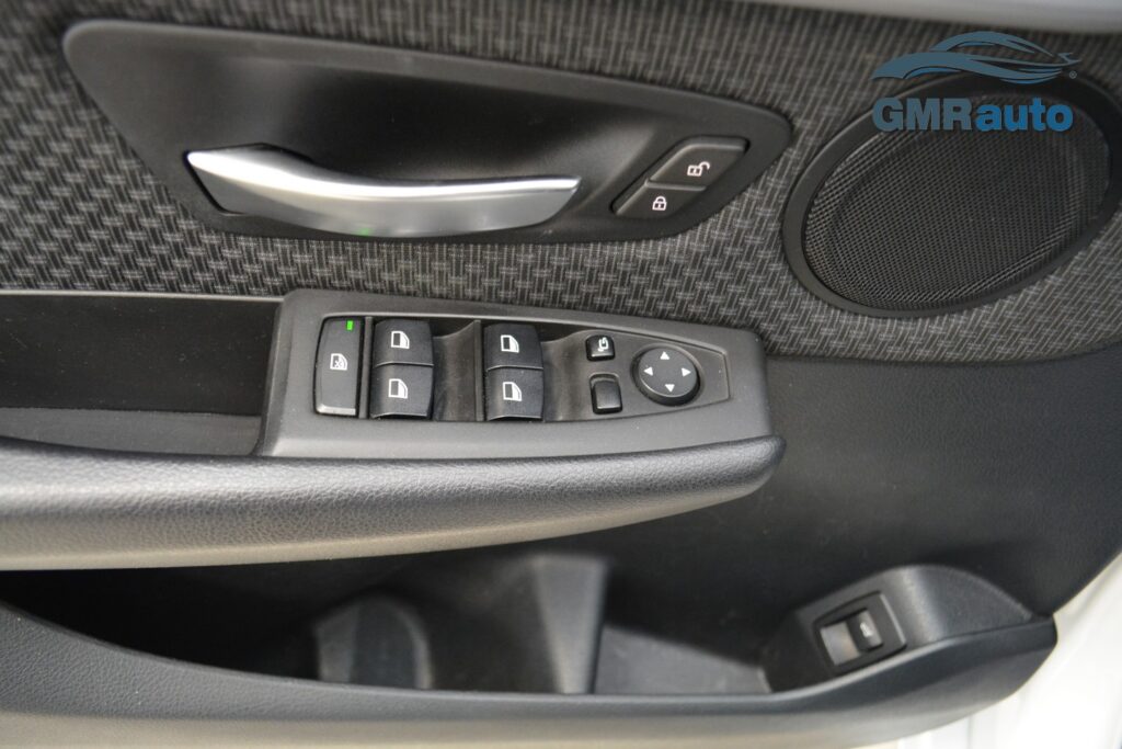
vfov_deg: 47.9
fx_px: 842
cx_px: 561
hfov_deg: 67.4
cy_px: 374
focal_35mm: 27
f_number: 3.5
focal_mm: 18
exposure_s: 1/30
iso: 2000
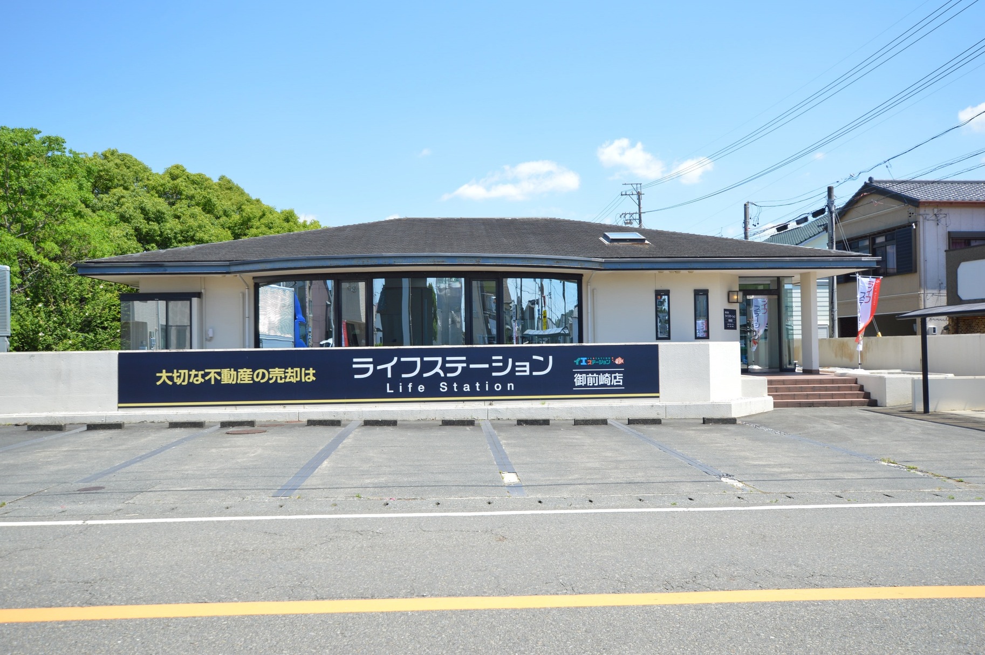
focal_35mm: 30
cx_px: 492
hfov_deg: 62.0
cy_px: 328
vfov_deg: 43.5
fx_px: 820
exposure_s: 1/200
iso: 100
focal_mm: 20
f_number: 7.1
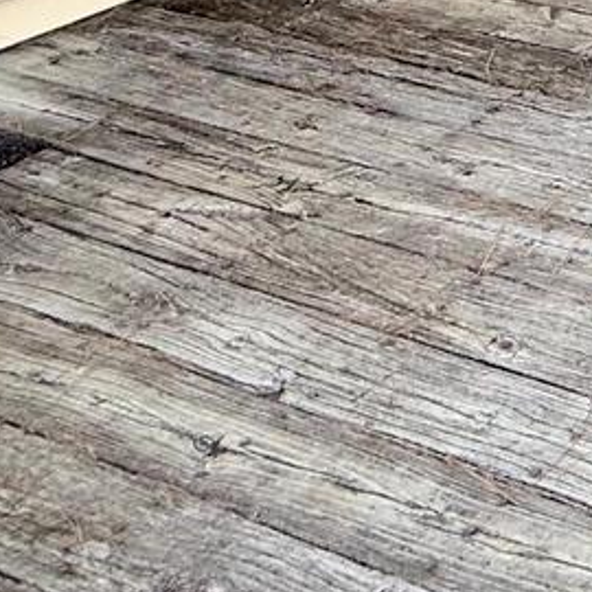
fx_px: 1277
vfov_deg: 22.0
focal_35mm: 66
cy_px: -278
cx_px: 1287
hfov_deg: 16.7
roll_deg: -0.5
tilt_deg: -12.7
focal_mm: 2.22
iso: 64
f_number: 2.2
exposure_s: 1/388
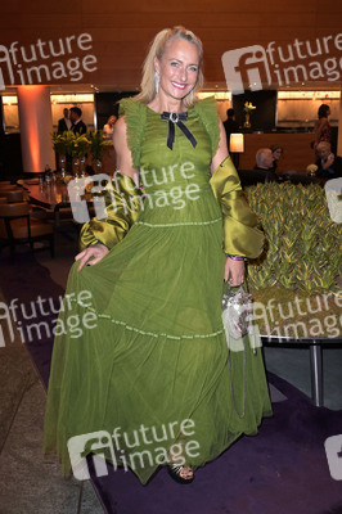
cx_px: 171
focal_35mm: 32
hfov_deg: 41.0
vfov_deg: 58.8
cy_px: 257
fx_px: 457
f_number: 5
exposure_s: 1/60
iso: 2000
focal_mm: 32
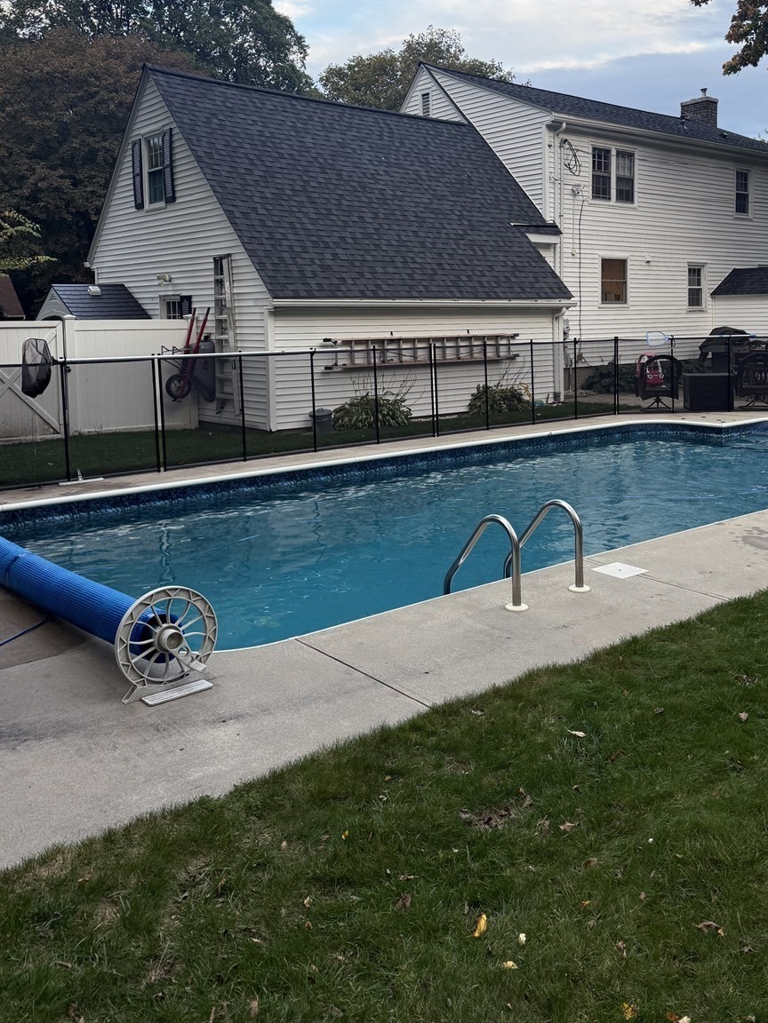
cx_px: 498
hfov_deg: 43.7
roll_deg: +0.5
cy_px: 372
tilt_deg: -4.2
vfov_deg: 56.0
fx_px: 947
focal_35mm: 32
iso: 100
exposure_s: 1/267
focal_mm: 6.76
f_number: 1.78
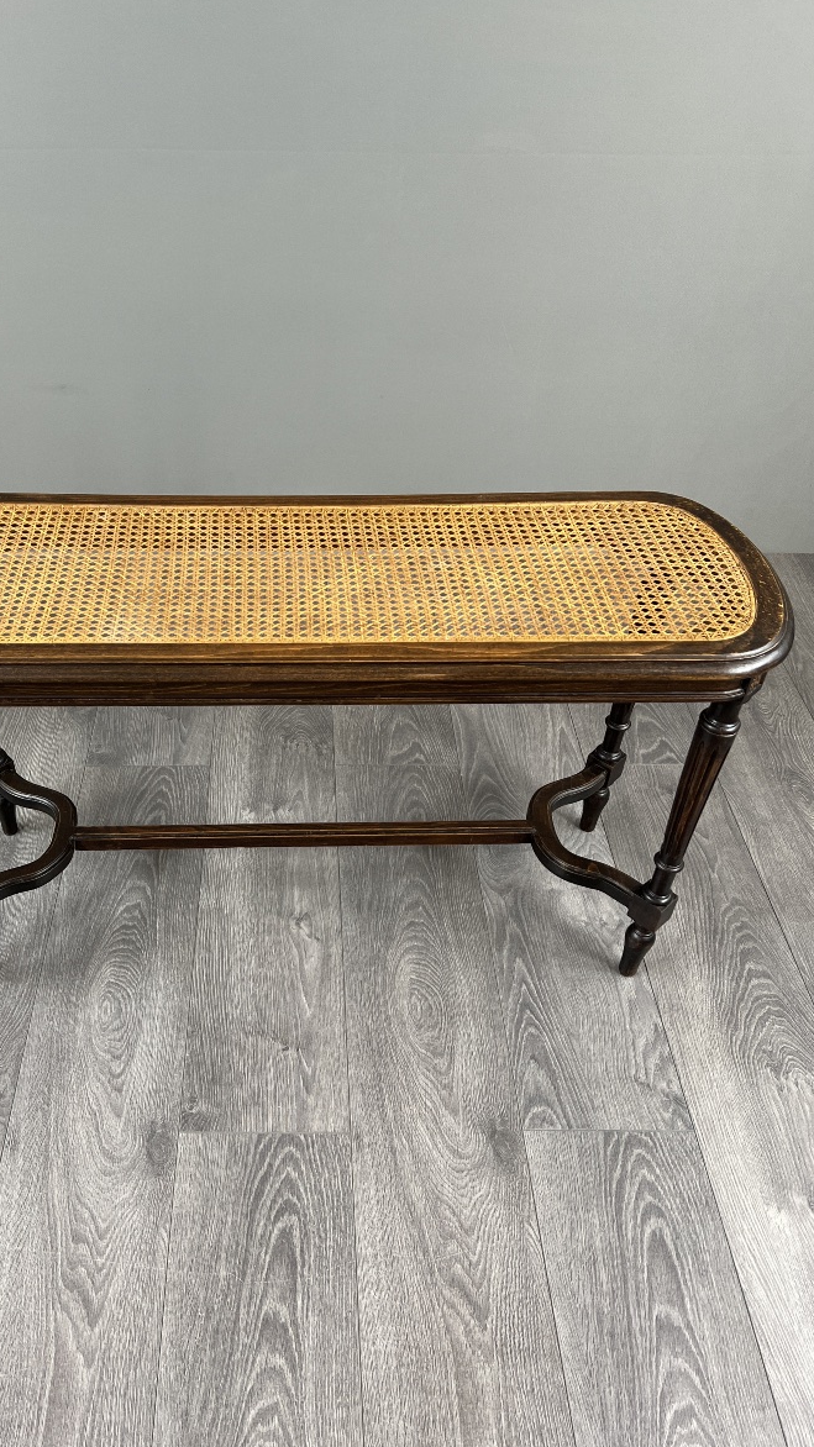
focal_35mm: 29
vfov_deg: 66.1
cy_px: 725
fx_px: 1113
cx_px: 283
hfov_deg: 39.8
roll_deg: +0.3
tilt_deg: -40.3
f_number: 1.5
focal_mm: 5.7
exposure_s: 1/100
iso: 125
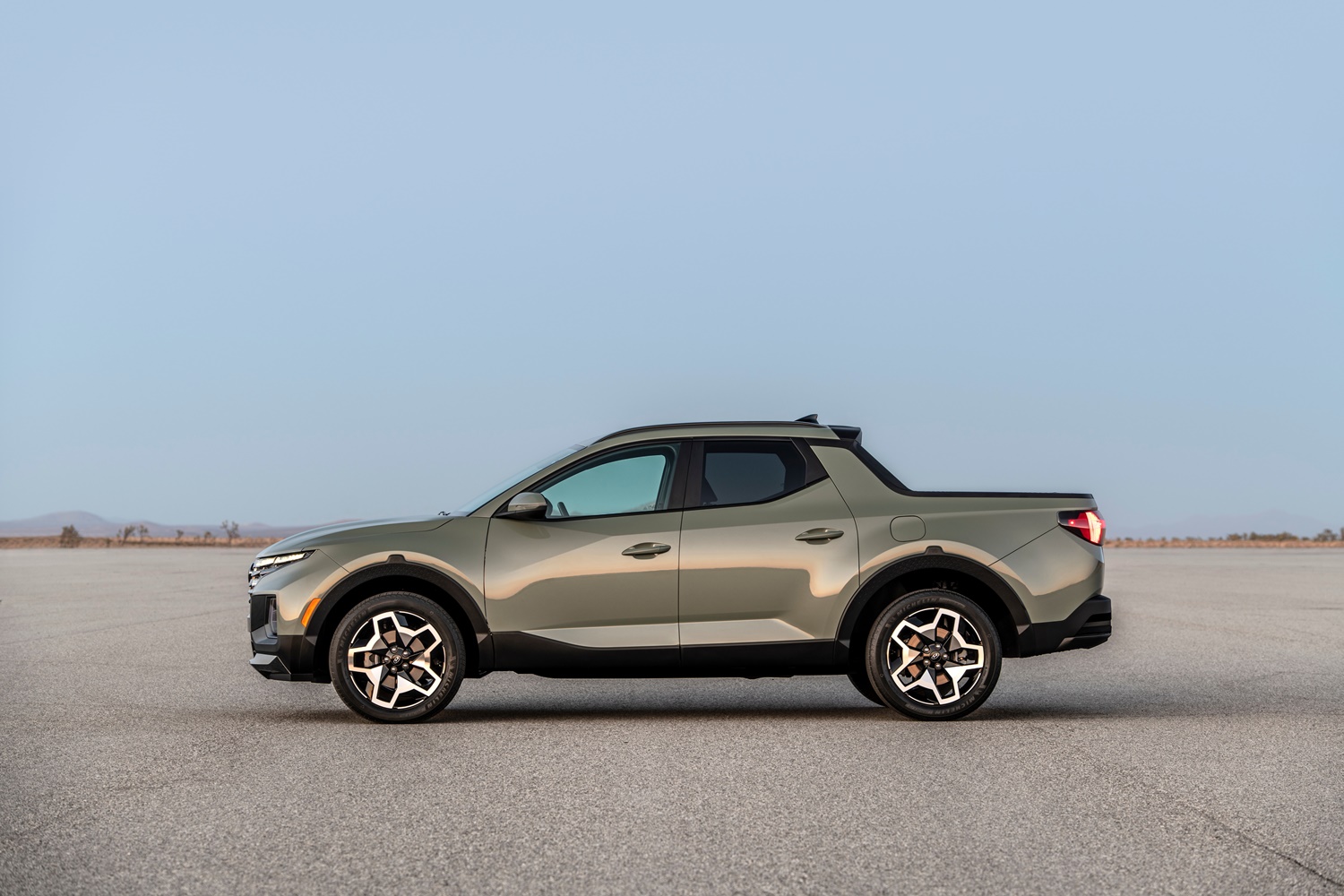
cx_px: 672
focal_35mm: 100
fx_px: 3733
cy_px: 448
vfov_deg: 13.7
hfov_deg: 20.4
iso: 64
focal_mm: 100
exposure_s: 1/1.25
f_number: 5
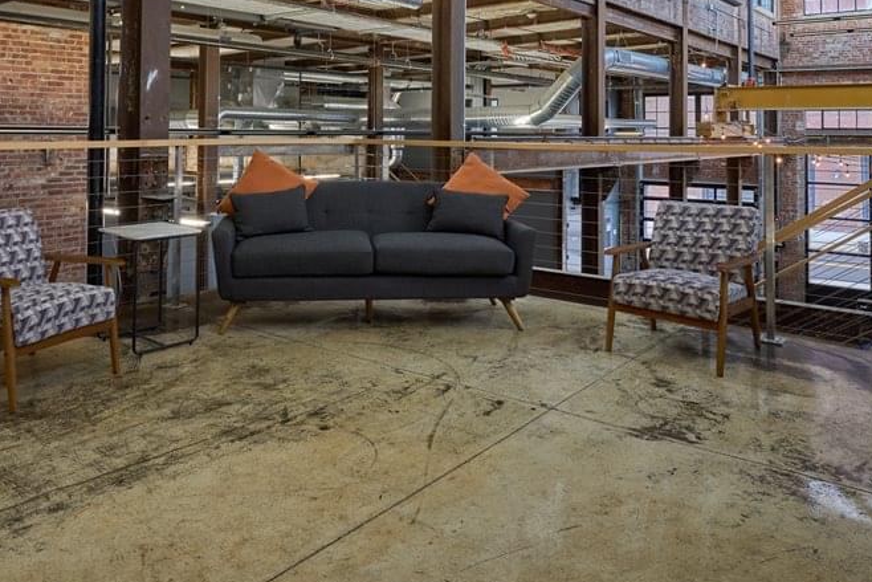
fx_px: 751
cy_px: 114
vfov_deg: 40.5
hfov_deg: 60.0
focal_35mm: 31
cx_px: 370
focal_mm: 17
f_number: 9
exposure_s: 1/2
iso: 100
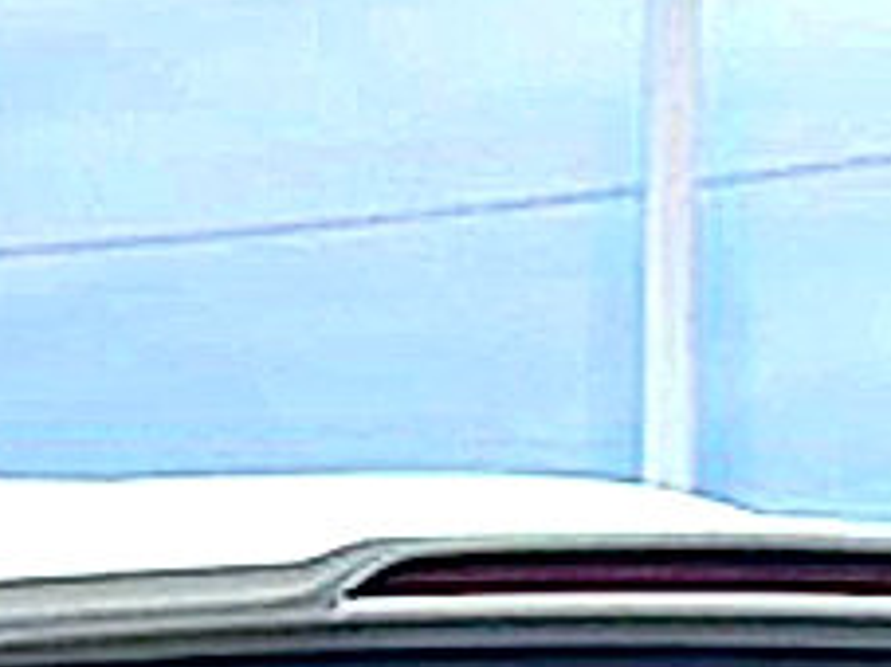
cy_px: 1836
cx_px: -836
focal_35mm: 261
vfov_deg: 5.4
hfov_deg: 7.3
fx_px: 6714
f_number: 1.78
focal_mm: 6.86
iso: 80
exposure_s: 1/4587
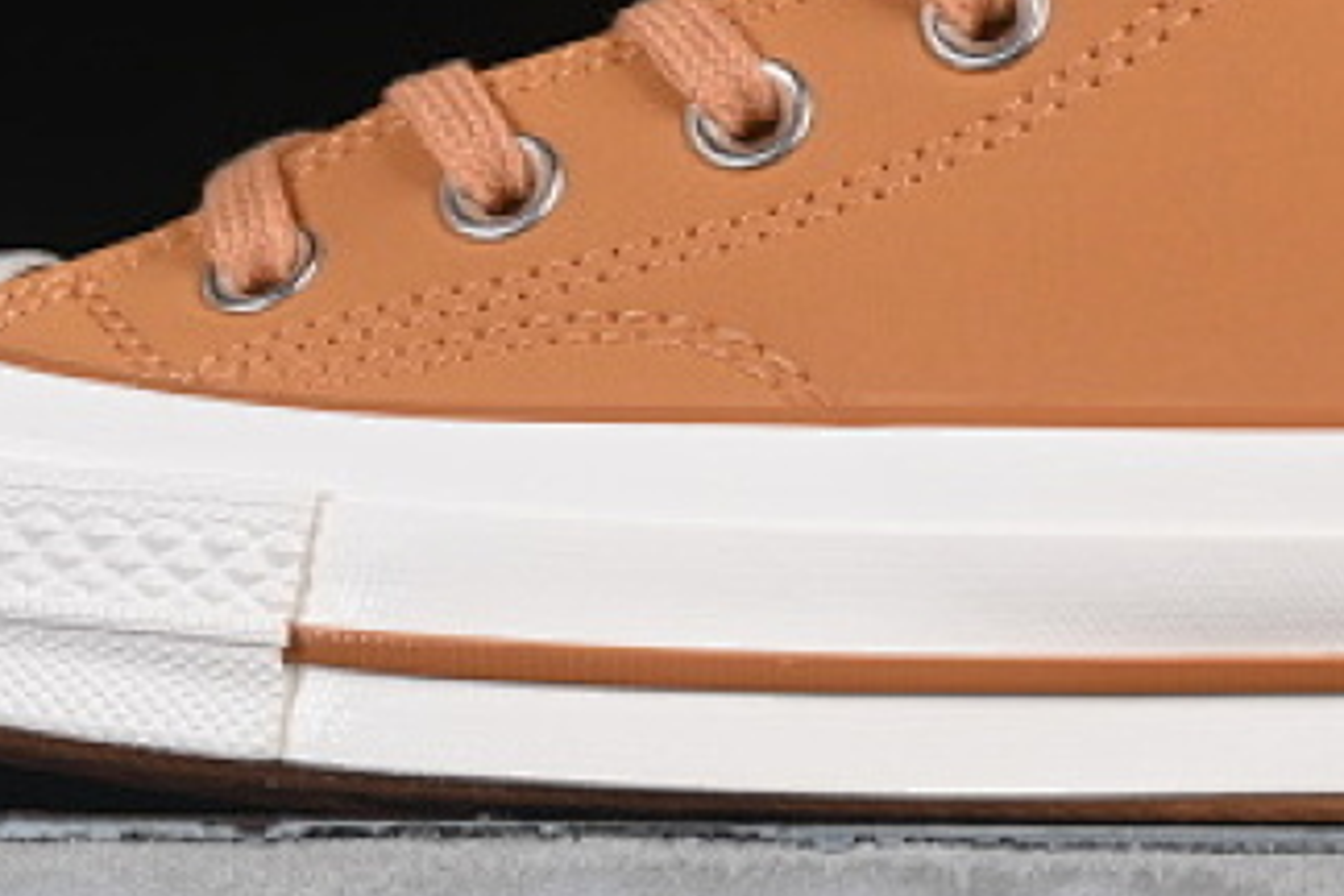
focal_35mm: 250
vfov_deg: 5.5
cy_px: -95
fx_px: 9333
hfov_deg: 8.2
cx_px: 1033
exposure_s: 1/80
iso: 160
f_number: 8
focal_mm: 50
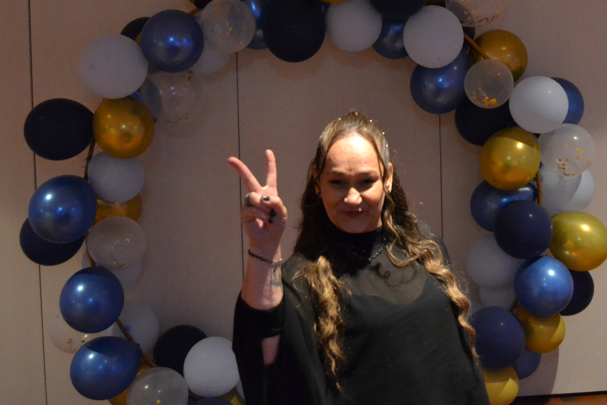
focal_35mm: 47
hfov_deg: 41.5
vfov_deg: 28.2
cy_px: 99
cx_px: 390
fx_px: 792
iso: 3200
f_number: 3.5
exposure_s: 1/60
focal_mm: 20
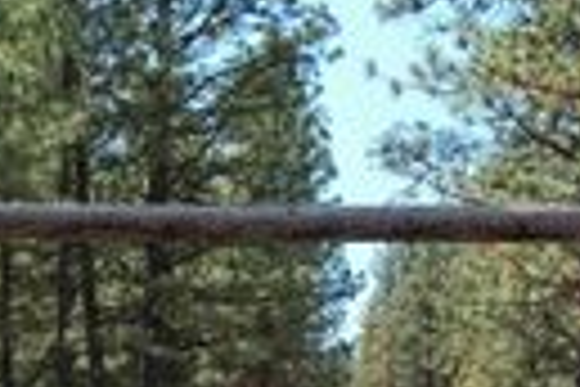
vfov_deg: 15.0
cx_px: 333
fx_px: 1369
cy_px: 574
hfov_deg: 23.9
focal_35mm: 85
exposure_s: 1/500
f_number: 2.8
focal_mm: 8.38
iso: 200
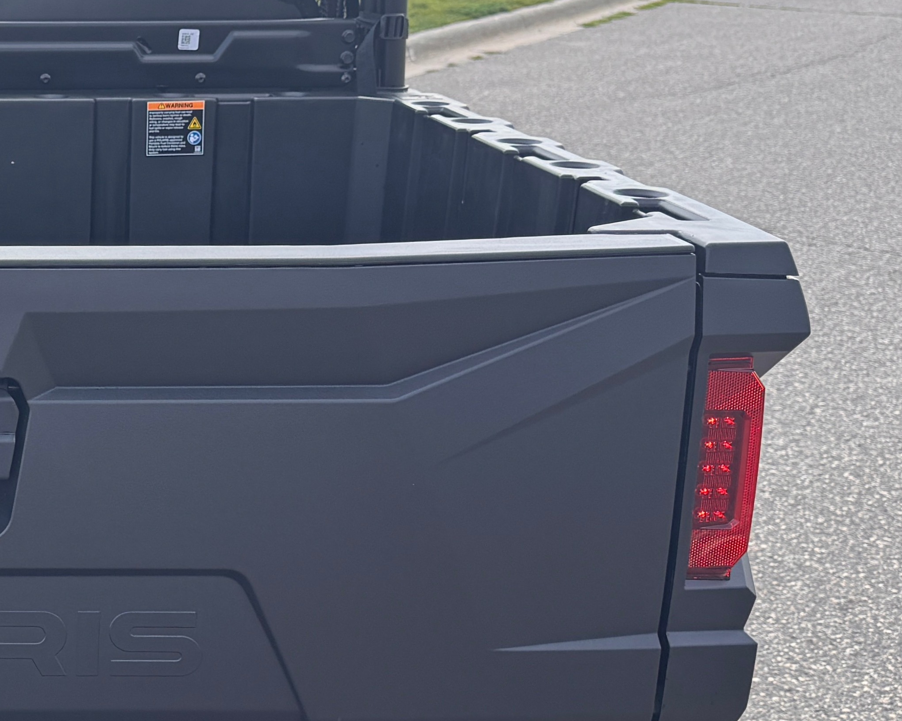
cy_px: 340
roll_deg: -1.6
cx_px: -93
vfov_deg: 23.8
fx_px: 1708
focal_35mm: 64
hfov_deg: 27.1
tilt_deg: -15.4
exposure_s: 1/1285
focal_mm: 6.76
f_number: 1.78
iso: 80
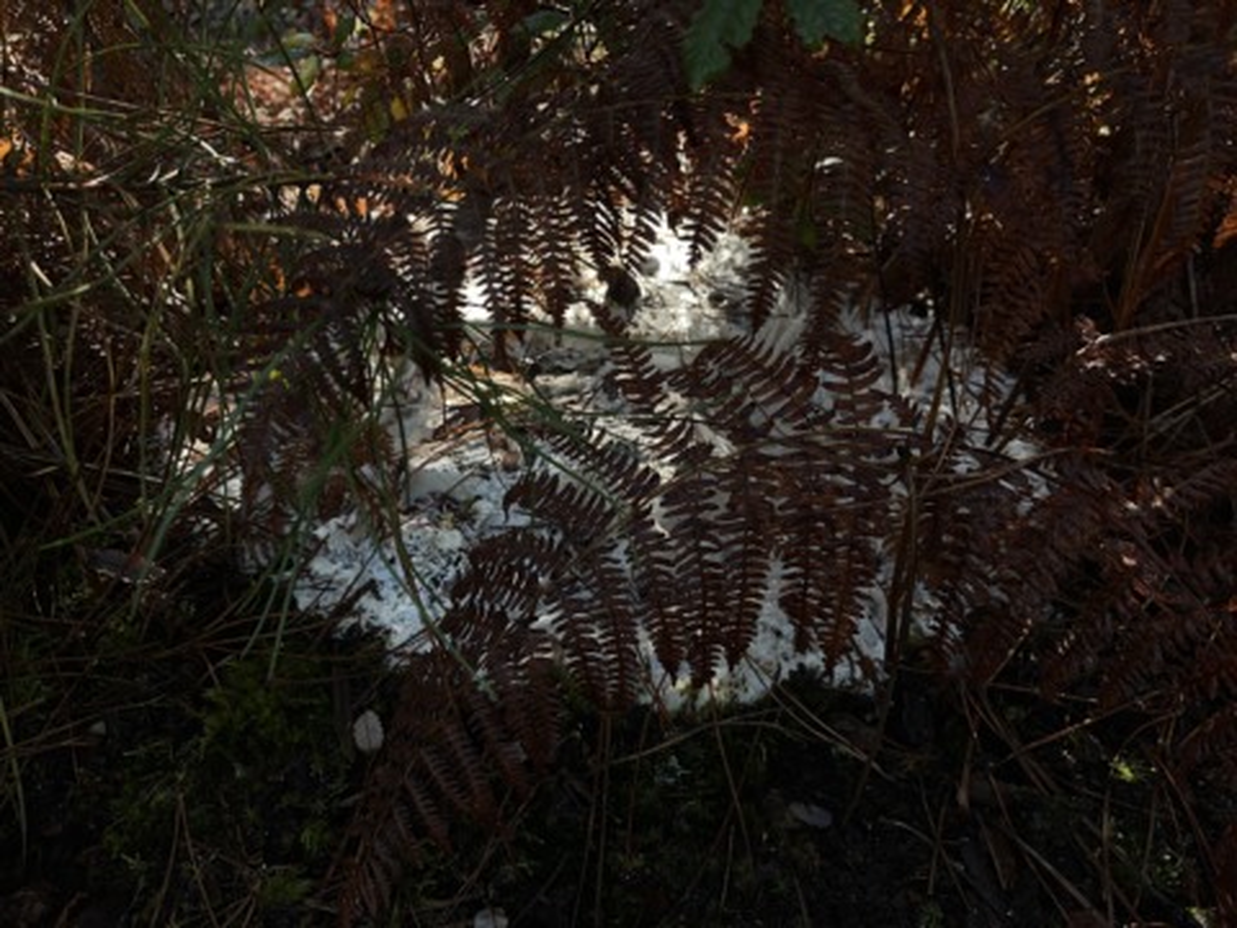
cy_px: 464
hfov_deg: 67.3
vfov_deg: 53.1
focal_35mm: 26
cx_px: 618
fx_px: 929
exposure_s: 1/302
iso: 50
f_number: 1.6
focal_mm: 5.1
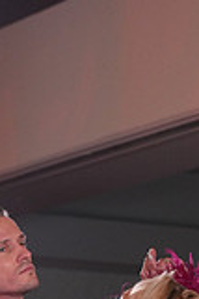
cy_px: 524
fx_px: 2634
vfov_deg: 6.4
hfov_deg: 4.3
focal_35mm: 317
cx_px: 105
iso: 2500
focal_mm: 88
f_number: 4.5
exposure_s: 1/250
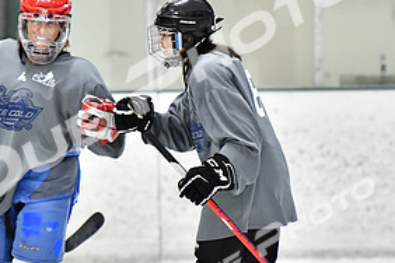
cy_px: 138
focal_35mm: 586
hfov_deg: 3.5
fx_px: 6429
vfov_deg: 2.3
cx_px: 49
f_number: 2.8
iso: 5000
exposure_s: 1/1250
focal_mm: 190
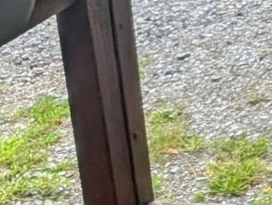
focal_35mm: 87
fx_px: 685
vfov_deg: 15.1
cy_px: -147
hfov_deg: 18.2
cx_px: 477
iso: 46
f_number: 1.7
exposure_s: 1/585
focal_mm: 2.02
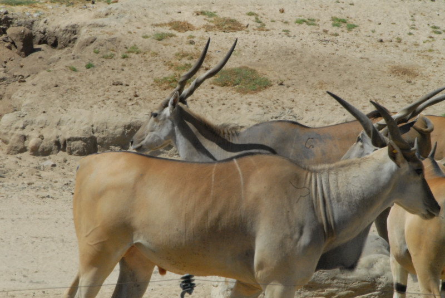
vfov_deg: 4.6
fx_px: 3712
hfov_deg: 6.9
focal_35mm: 300
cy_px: 149
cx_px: 222
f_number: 36
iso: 1100
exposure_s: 1/125
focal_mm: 200
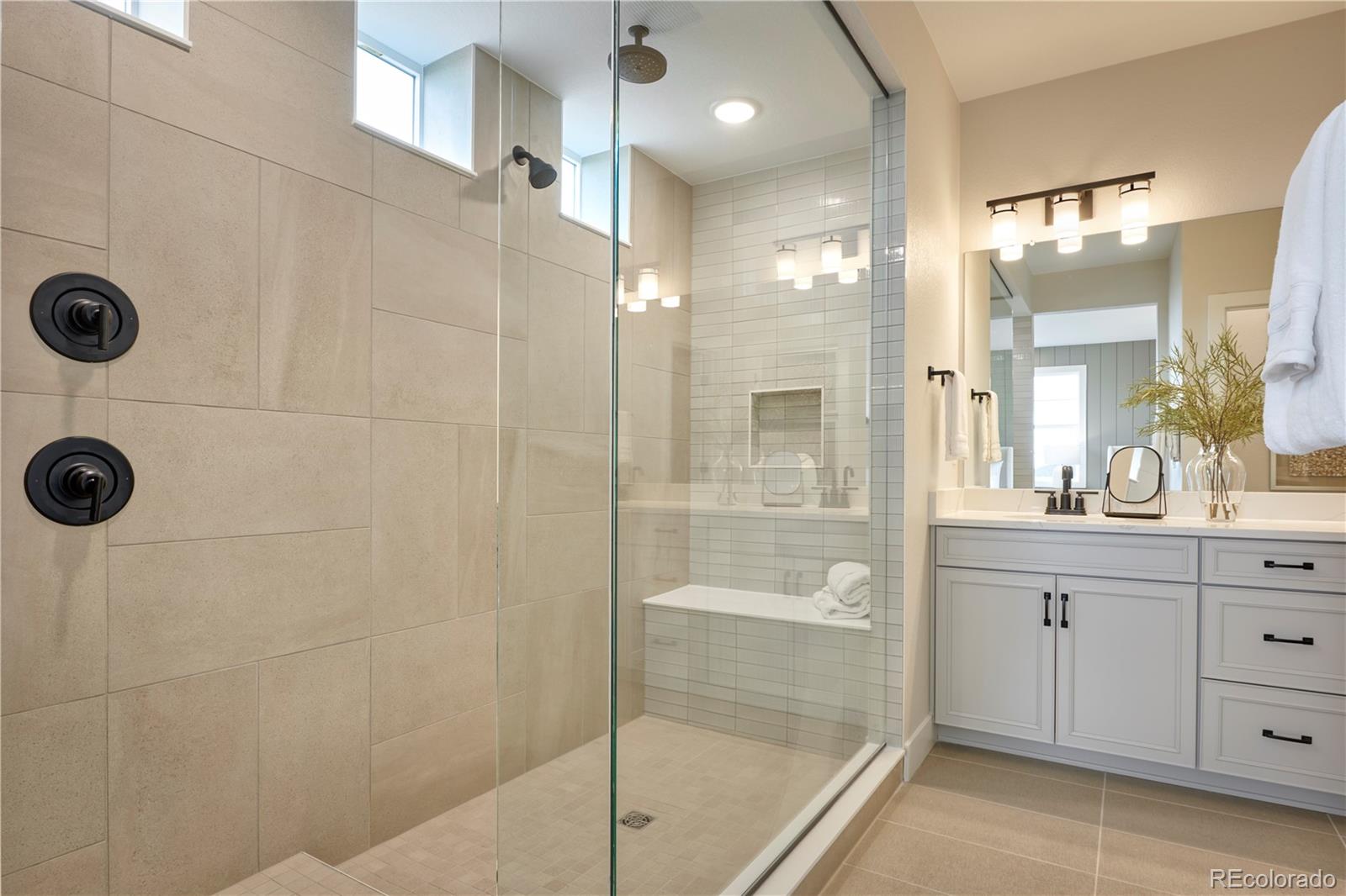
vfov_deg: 64.5
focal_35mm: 19
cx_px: 673
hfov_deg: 86.9
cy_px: 448
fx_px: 710
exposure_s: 1/2.5
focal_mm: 19
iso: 200
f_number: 11
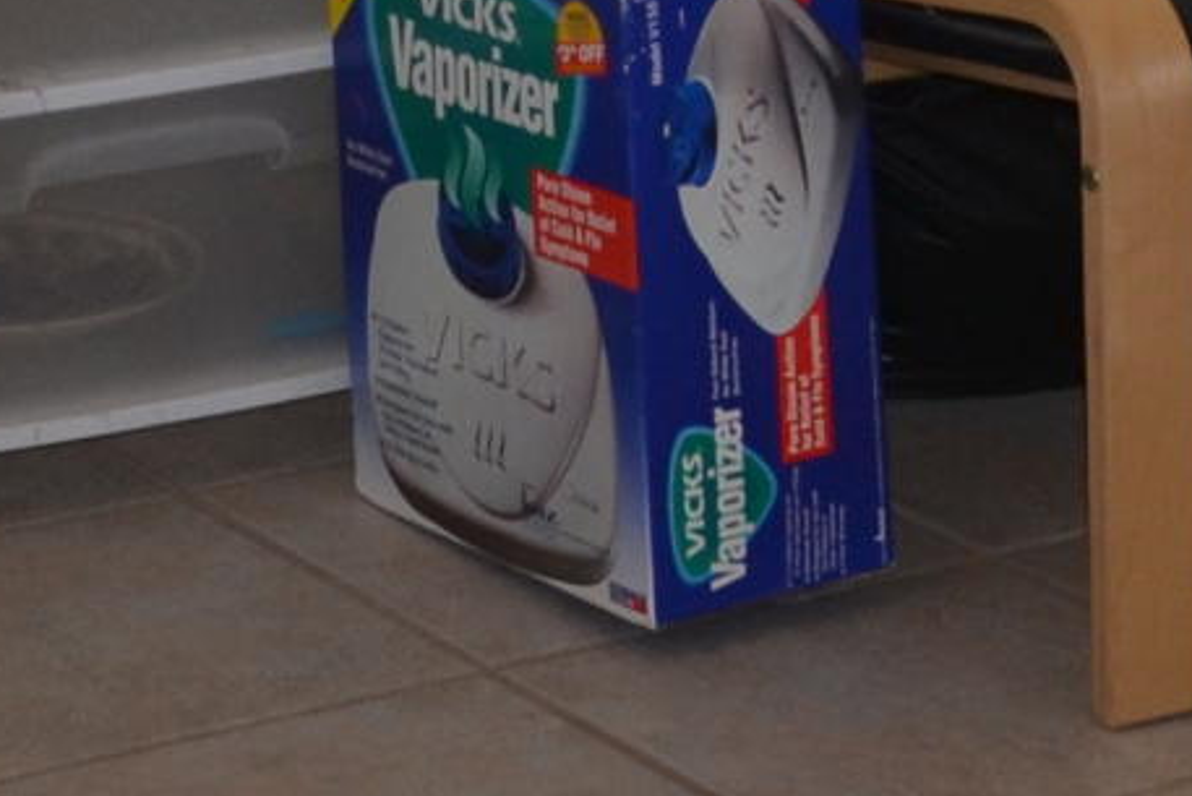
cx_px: 37
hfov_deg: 10.4
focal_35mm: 197
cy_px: -1563
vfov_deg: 6.4
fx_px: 6525
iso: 220
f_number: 4
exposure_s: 1/125
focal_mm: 20
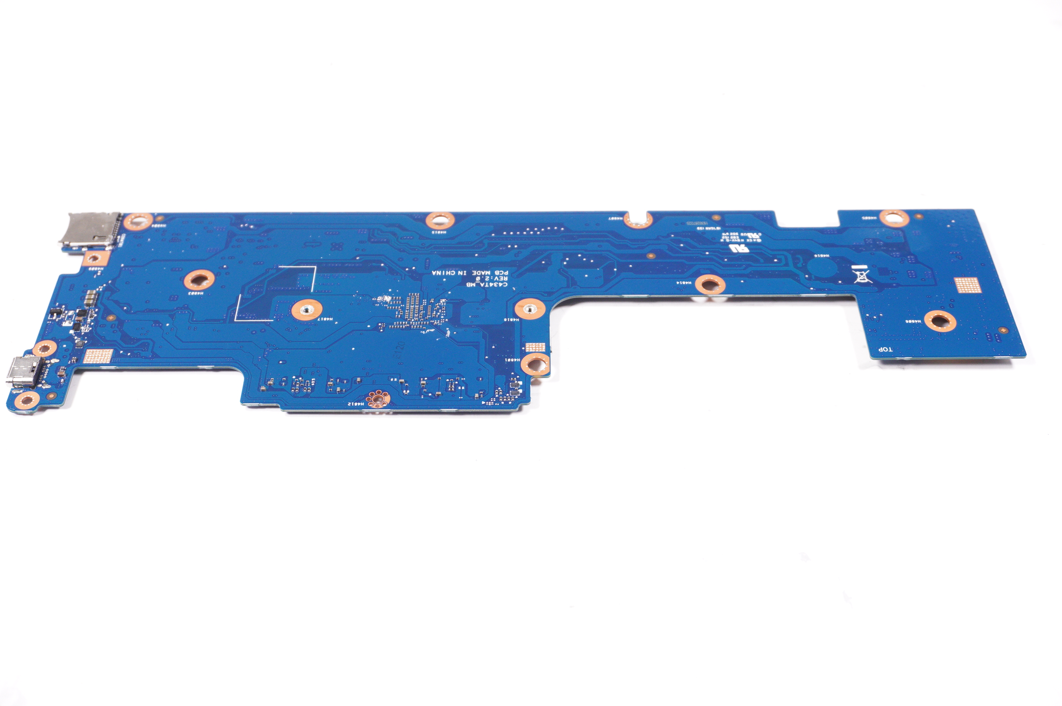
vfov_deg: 30.8
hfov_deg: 45.0
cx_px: 531
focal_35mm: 44
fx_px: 1282
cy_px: 353
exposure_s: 1/250
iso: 1000
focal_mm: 29
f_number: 6.3
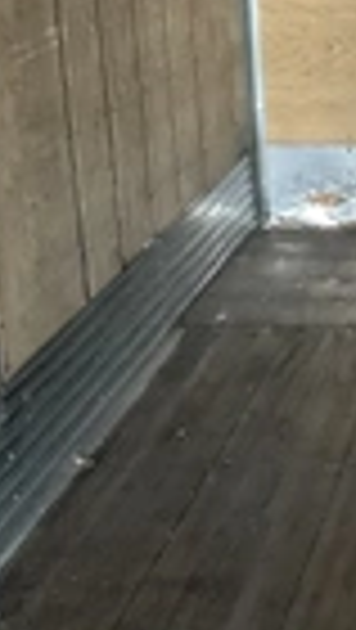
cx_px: 617
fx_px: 1507
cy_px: 374
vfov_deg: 23.6
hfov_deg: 12.4
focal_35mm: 90
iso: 500
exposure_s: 1/30
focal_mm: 3
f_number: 1.8
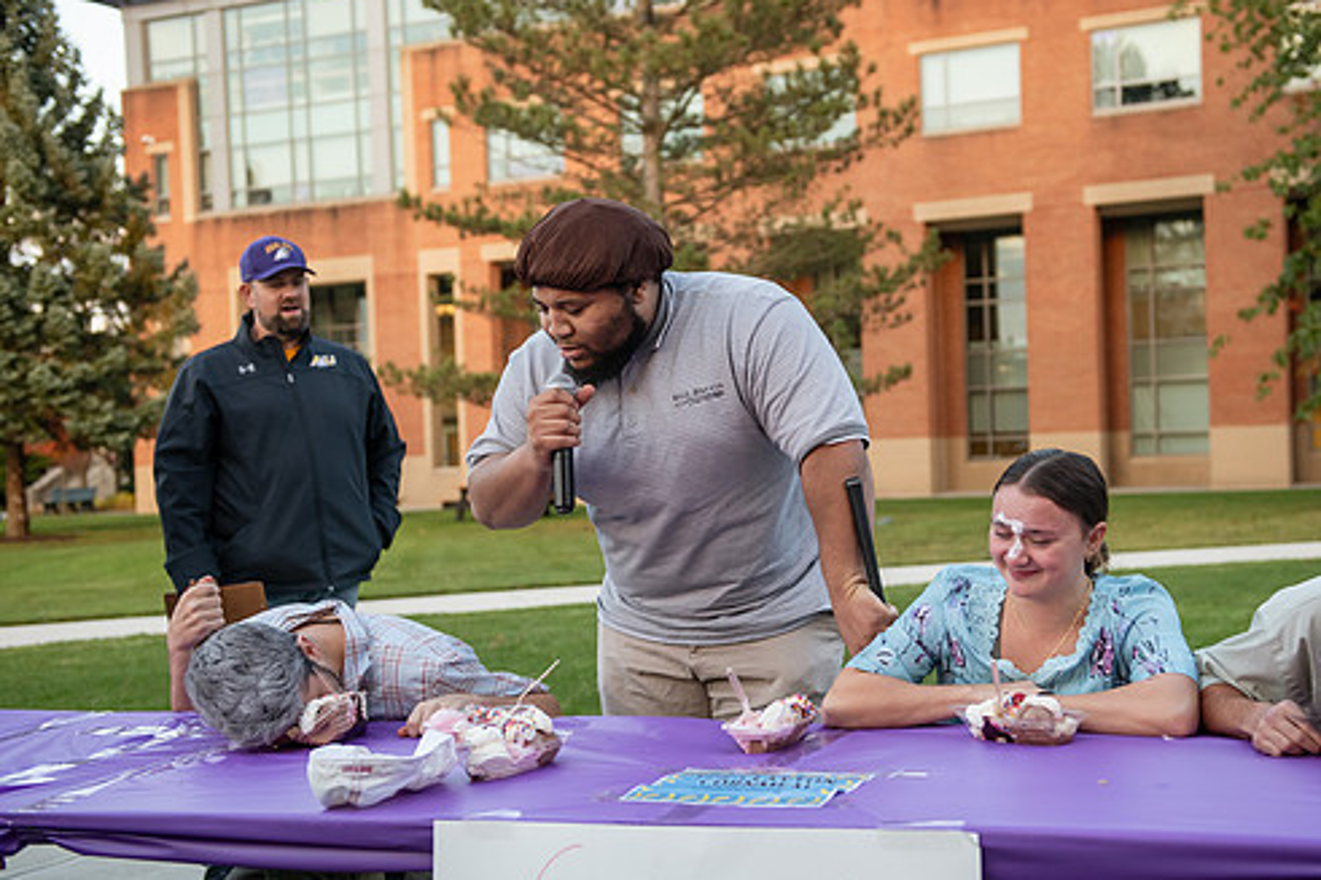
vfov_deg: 26.0
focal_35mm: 52
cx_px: 737
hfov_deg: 38.1
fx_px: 1907
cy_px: 486
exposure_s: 1/400
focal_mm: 44
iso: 800
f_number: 3.2
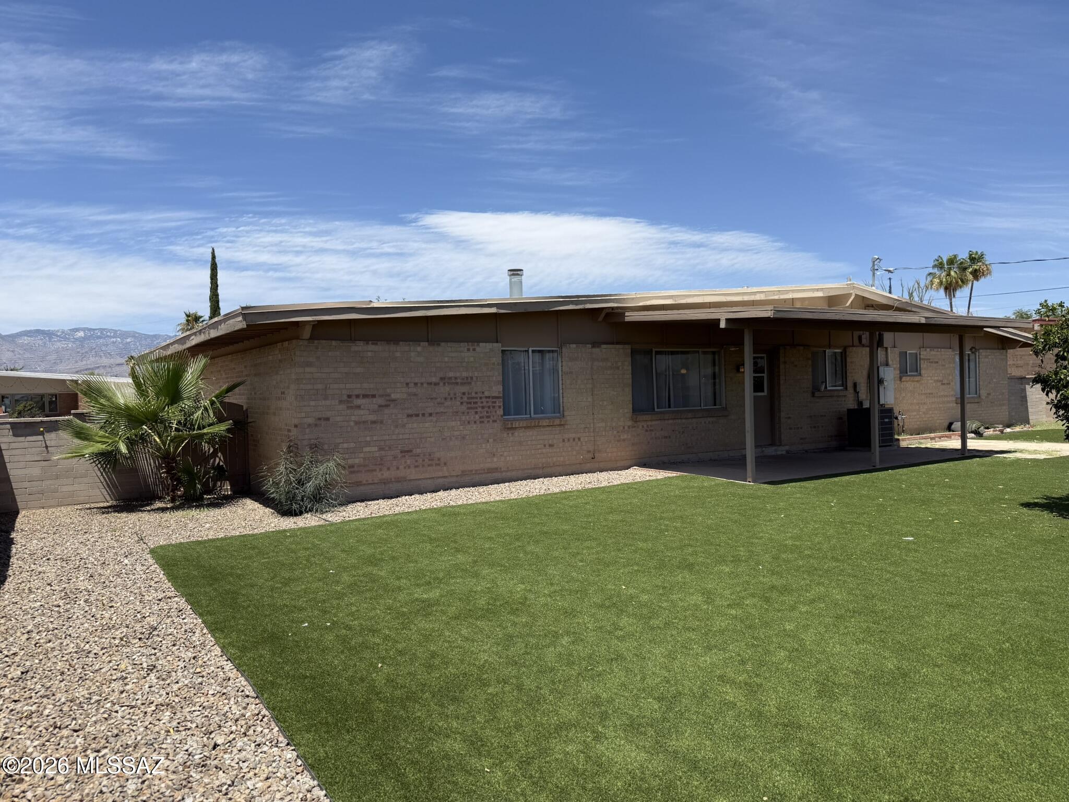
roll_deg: +0.9
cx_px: 534
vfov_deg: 56.8
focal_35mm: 24
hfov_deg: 71.6
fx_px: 741
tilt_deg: +0.1
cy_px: 401
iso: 80
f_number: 1.78
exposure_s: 1/4405
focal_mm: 6.76
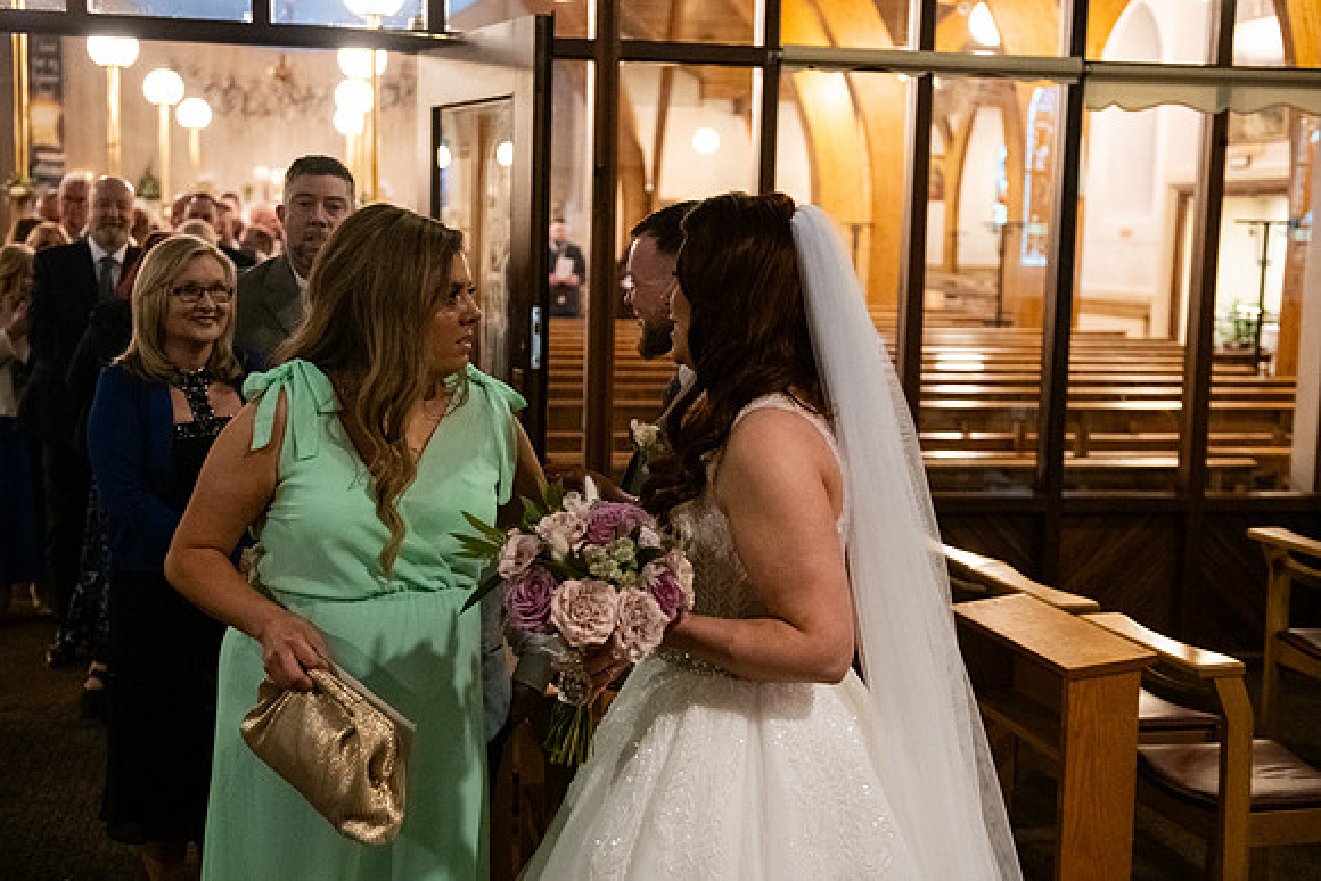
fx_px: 1762
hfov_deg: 41.1
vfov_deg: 28.1
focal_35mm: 48
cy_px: 440
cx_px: 660
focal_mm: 48
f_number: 3.5
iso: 2500
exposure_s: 1/160
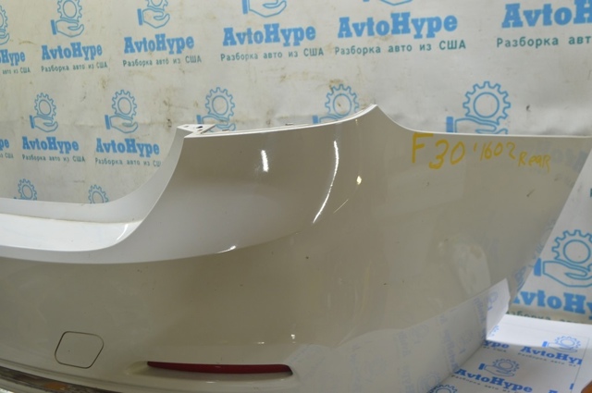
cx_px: 296
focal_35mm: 38
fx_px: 616
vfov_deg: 35.4
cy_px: 196
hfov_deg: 51.3
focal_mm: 25
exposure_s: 1/20
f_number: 5.6
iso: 400
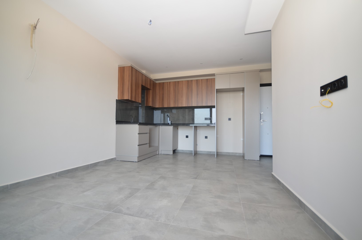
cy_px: 120
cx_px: 181
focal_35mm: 15
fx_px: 151
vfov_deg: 77.1
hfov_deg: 100.5
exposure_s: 1/60
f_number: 4
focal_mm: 10
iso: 200
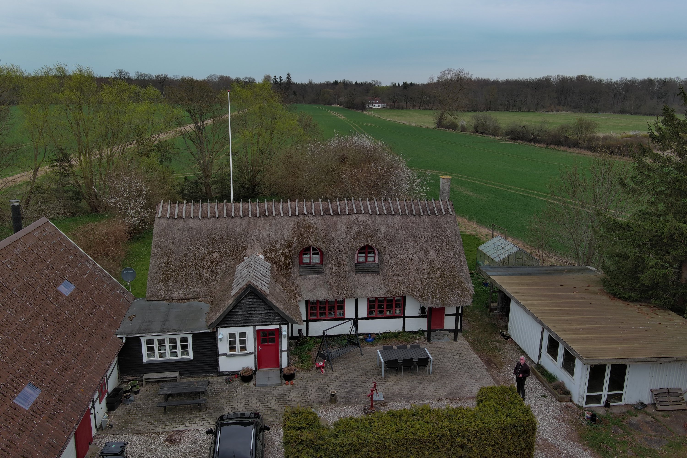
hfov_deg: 63.7
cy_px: 229
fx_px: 553
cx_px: 344
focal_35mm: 29
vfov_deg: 45.0
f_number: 9
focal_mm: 10.57
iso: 100
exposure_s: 1/160
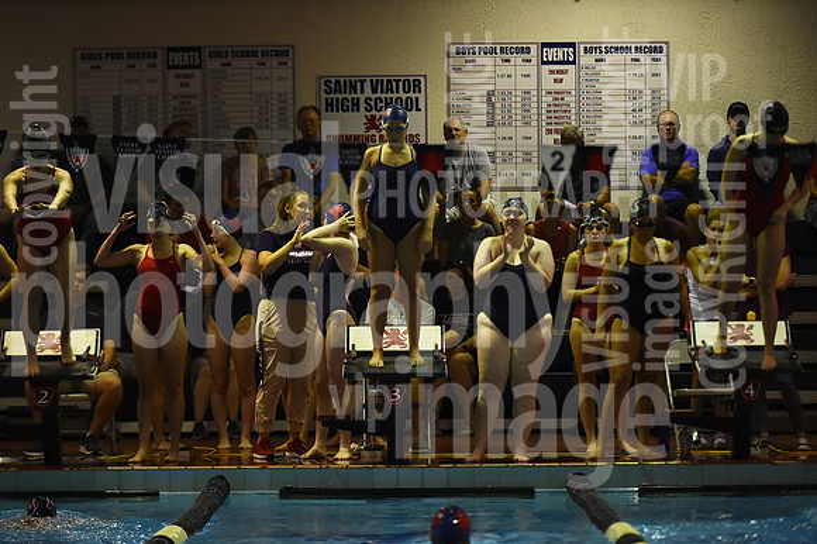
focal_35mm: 175
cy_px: 272
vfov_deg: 7.8
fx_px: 3969
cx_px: 408
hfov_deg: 11.8
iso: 6400
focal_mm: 175
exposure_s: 1/1000
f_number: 2.8
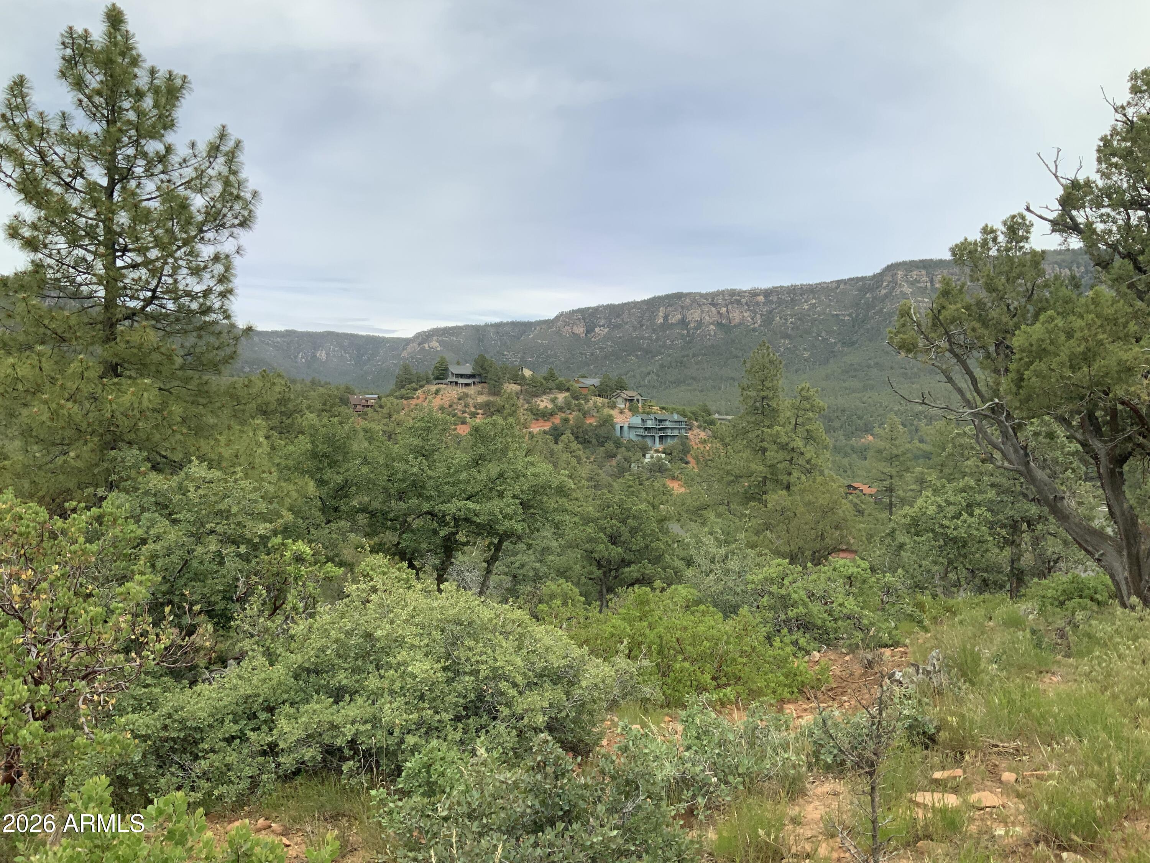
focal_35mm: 29
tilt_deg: -3.6
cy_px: 432
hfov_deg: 61.7
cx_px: 575
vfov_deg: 48.2
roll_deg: +0.2
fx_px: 963
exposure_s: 1/2141
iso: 16
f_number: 1.8
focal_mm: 3
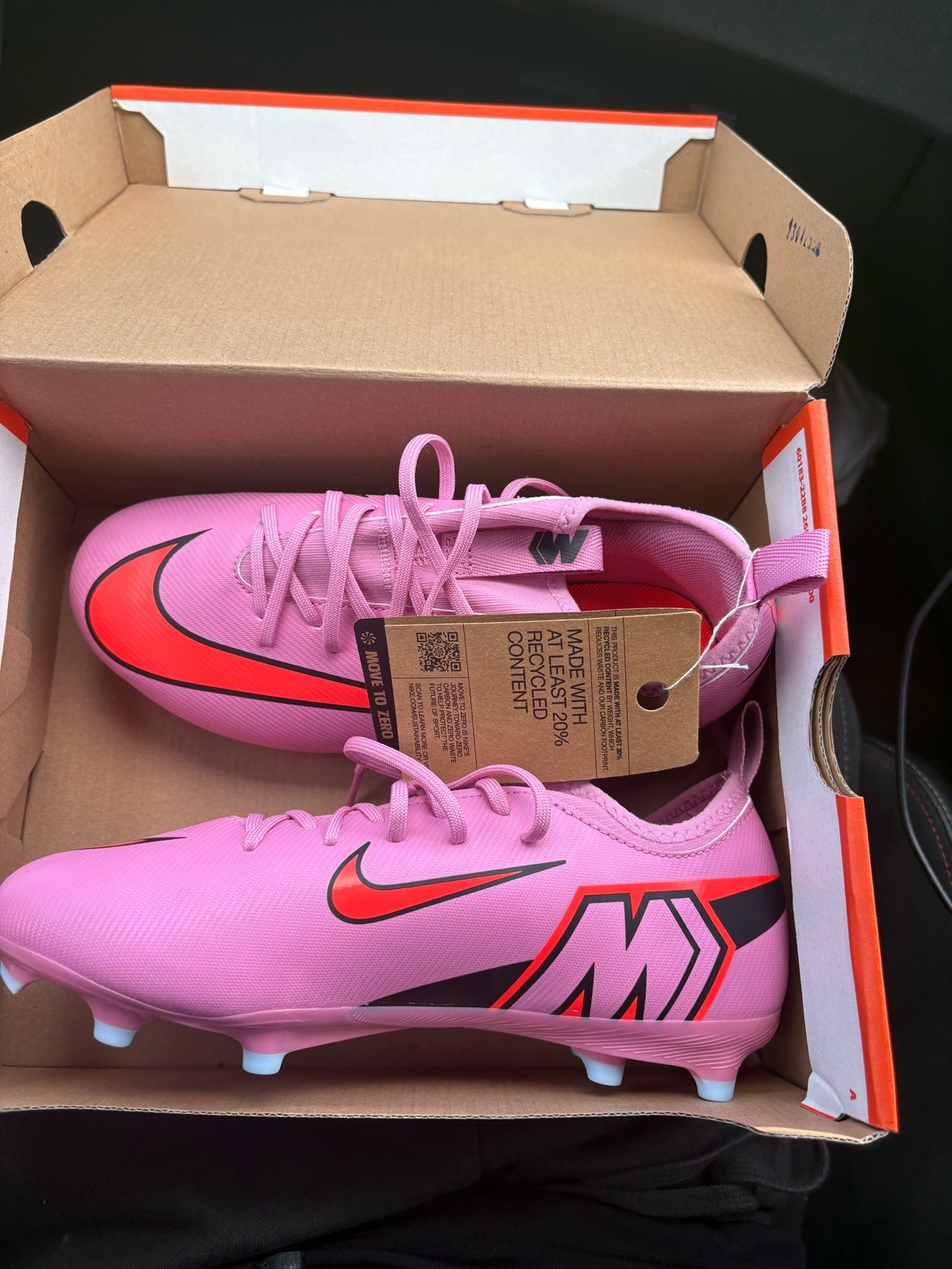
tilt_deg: -67.1
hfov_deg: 53.1
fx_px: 953
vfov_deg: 67.3
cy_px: 634
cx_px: 476
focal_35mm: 26
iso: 40
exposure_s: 1/307
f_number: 1.6
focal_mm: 5.96
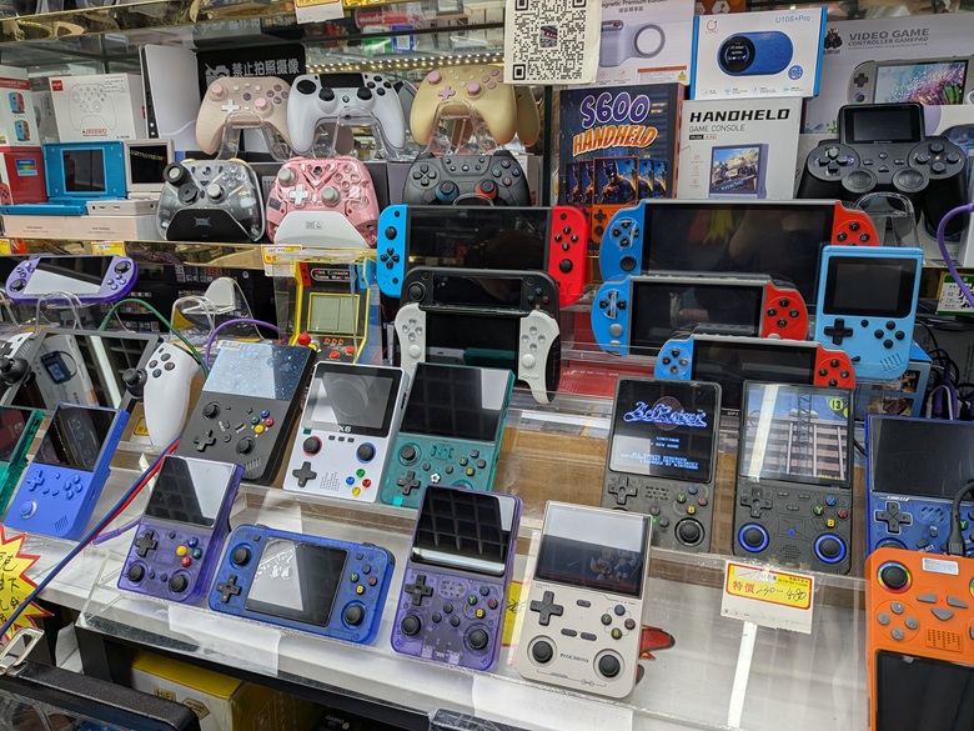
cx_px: 487
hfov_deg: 71.6
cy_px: 366
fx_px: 675
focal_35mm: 24
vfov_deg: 56.8
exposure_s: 1/803
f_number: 1.7
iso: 24
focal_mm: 4.53
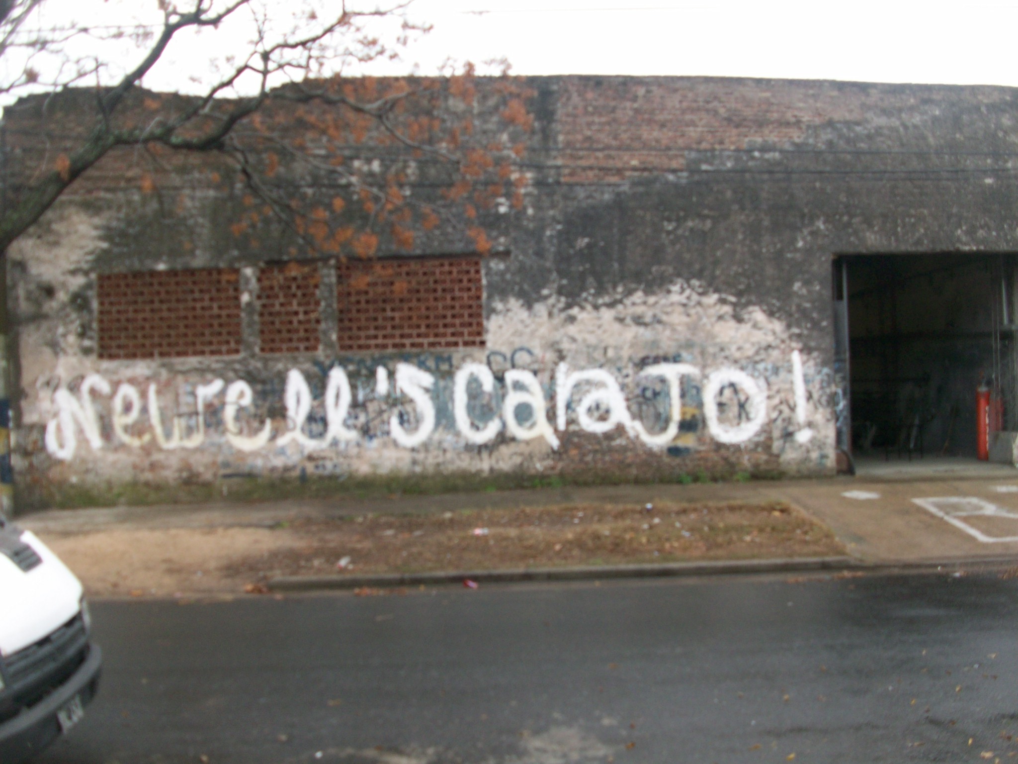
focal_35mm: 34
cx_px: 509
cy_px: 382
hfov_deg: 54.0
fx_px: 1000
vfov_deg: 41.8
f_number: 2.8
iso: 64
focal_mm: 5.7
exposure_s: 1/115
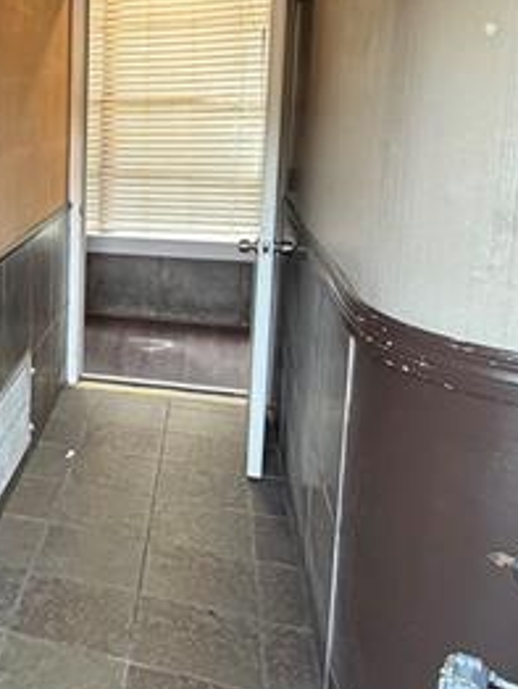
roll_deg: +0.7
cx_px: -145
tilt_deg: -9.5
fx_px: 817
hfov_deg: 29.0
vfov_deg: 44.9
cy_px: 221
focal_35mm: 41
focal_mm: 2.22
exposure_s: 1/60
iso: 200
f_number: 2.2
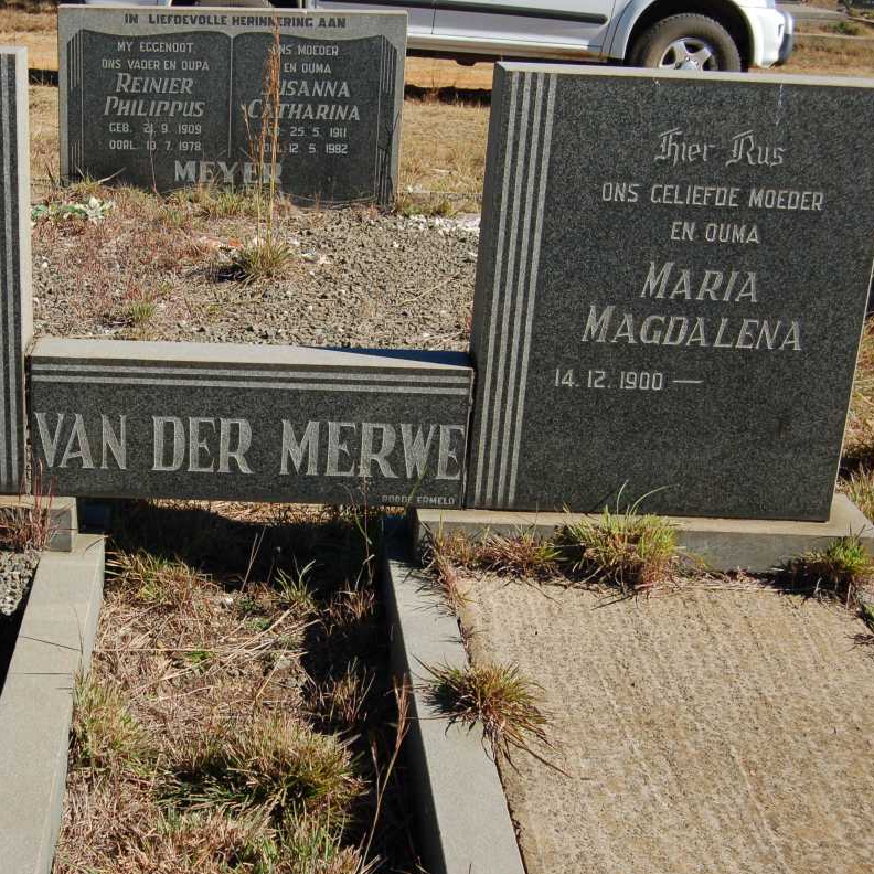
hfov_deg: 31.2
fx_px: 1543
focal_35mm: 54
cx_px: 236
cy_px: 439
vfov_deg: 31.6
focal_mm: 28
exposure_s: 1/400
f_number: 6.3
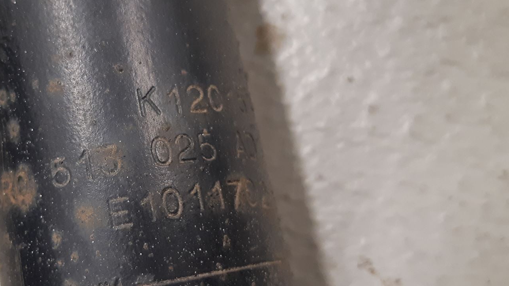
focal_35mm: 45
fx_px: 607
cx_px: 136
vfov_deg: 26.5
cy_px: 174
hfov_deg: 44.2
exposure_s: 1/50
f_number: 1.7
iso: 160
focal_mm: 3.93
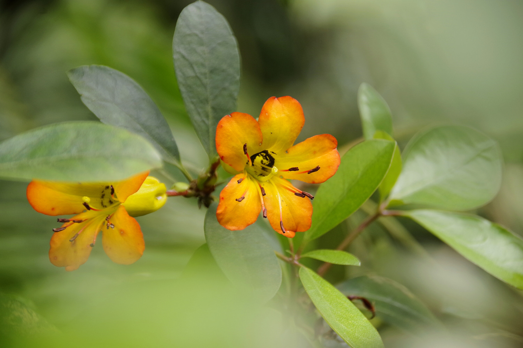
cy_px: 174
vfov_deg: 4.8
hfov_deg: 7.2
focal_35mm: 285
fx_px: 4140
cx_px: 262
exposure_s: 1/250
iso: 640
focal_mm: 190
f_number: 7.1
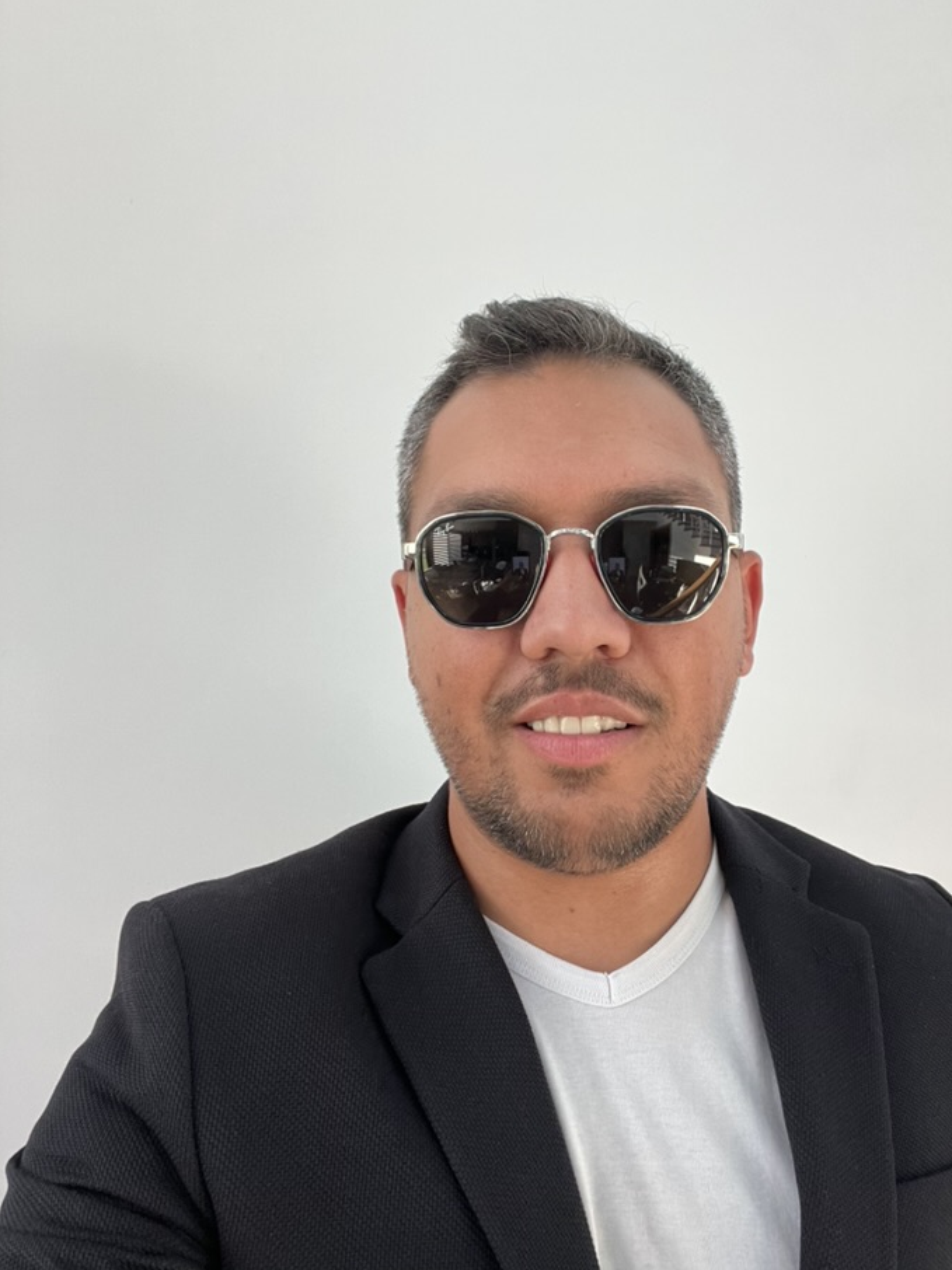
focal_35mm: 26
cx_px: 536
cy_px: 634
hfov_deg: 52.9
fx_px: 954
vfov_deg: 67.3
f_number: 2.2
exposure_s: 1/60
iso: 100
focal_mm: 2.71
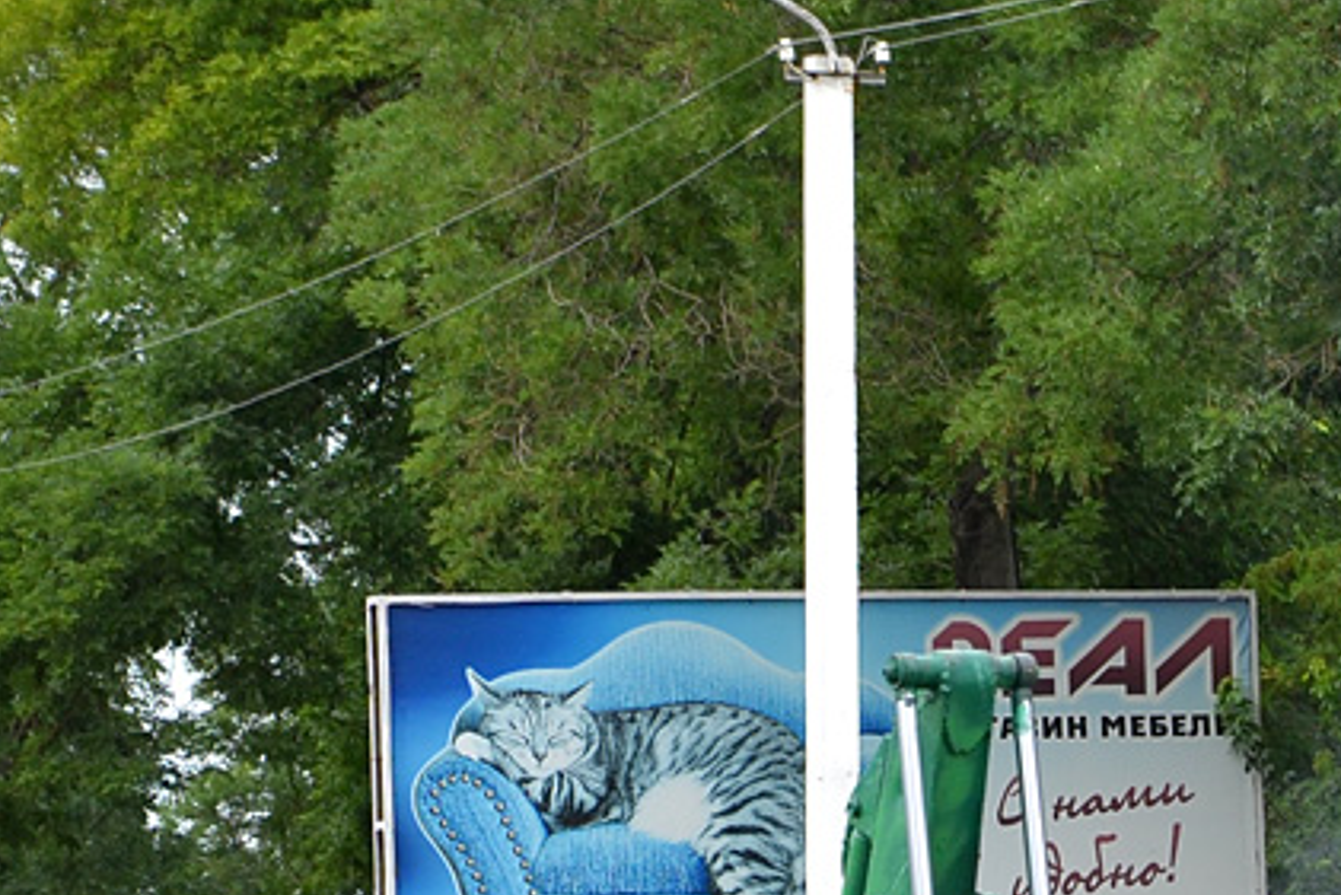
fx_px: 10768
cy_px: 1228
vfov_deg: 4.7
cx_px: 1682
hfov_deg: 7.1
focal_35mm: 289
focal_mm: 58
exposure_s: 1/320
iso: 180
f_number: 5.6
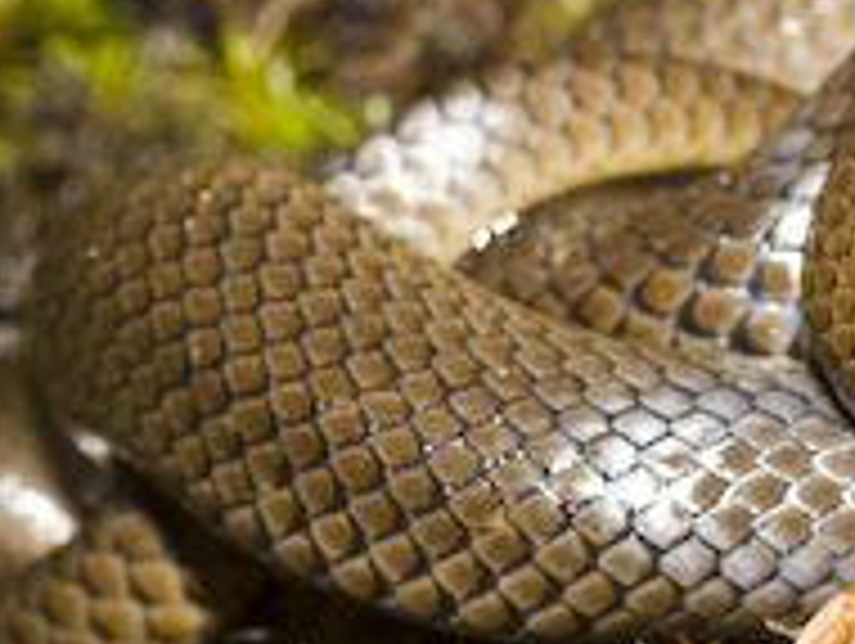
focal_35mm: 342
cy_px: 218
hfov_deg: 5.8
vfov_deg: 4.4
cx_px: 945
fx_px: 8458
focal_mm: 90
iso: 200
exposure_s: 1/500
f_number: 18
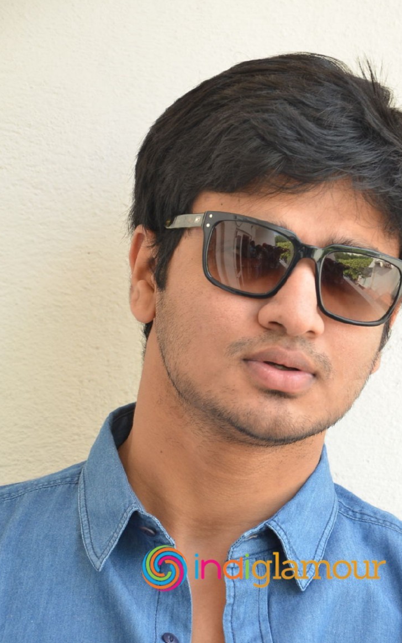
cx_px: 263
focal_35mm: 182
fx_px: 3191
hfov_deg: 7.2
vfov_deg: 11.5
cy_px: 403
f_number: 5.6
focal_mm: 92
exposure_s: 1/125
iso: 500
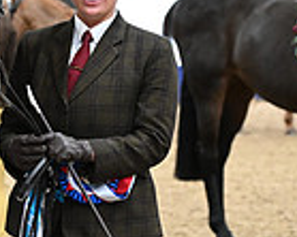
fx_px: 3162
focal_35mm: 360
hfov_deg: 5.3
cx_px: -318
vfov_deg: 4.3
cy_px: 157
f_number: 4.5
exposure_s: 1/500
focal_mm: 92
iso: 6400
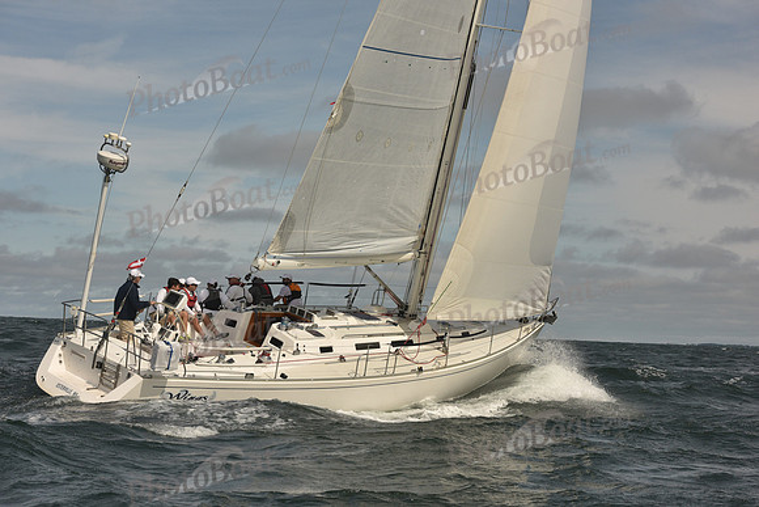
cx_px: 380
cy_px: 254
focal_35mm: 70
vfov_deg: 19.5
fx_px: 1476
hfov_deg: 28.8
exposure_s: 1/1000
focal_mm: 70
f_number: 8
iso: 320
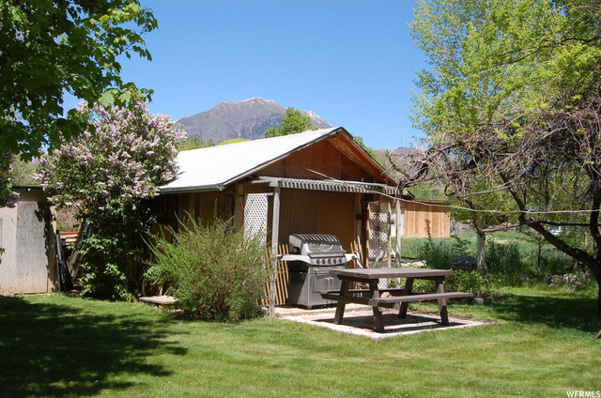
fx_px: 650
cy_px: 199
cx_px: 300
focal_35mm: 39
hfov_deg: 49.6
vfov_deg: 34.1
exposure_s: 1/250
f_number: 8
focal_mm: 26
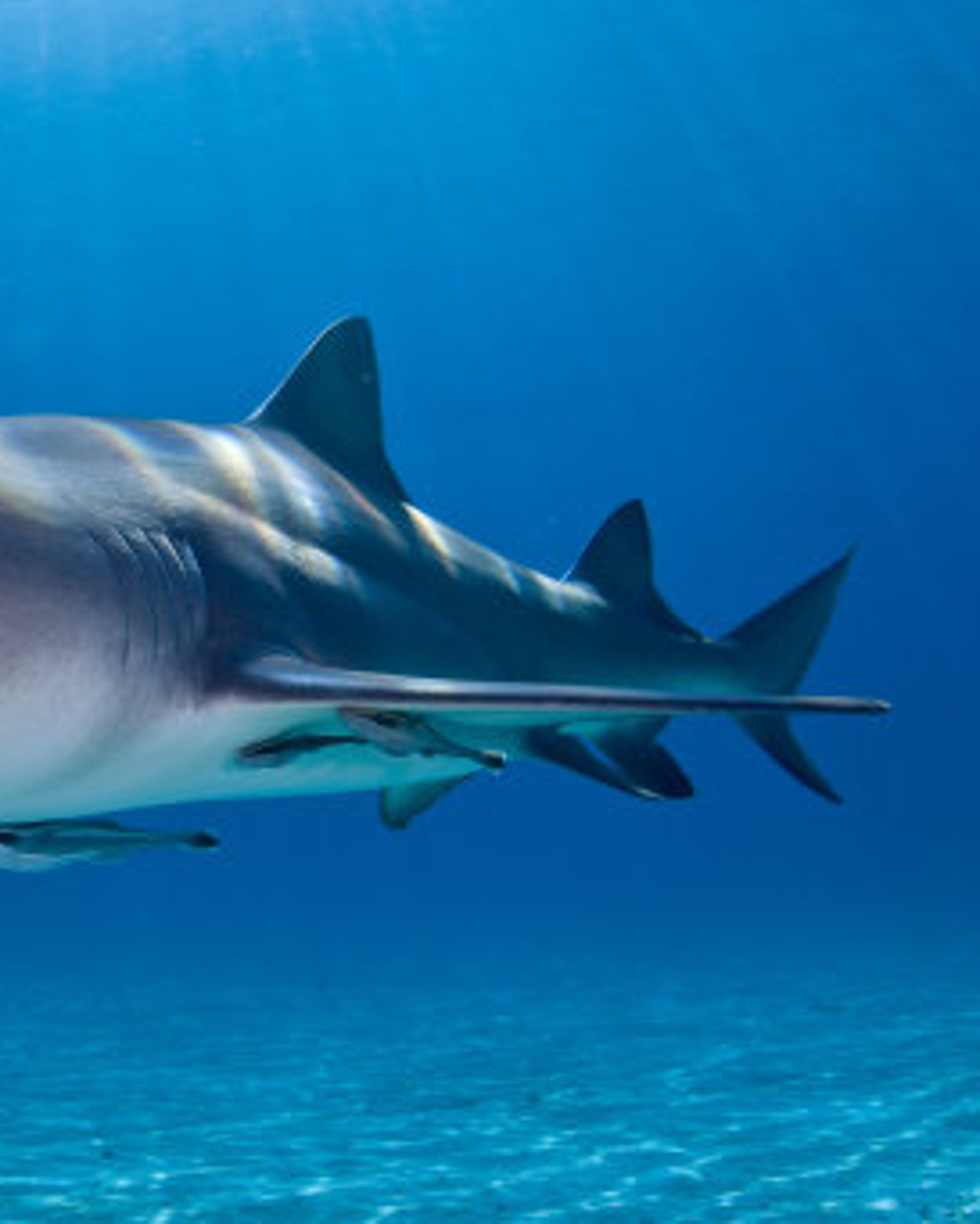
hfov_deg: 32.9
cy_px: 625
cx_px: 68
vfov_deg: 43.0
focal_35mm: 43
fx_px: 1552
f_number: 10
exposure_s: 1/125
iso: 100
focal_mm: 17
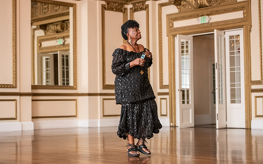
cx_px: 131
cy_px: 84
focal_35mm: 72
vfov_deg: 18.1
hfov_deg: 28.6
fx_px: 516
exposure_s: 1/500
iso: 3200
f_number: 2.8
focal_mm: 70
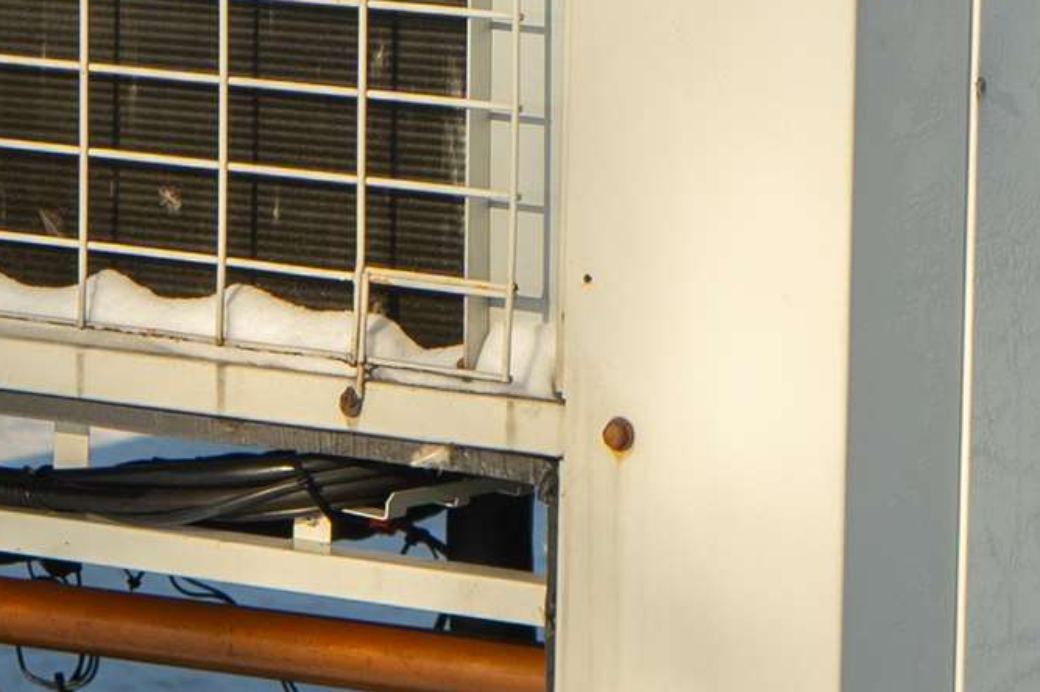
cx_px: -385
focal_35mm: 252
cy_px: -79
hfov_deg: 8.1
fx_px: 7276
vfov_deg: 5.4
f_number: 4.5
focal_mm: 40
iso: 200
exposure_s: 1/500
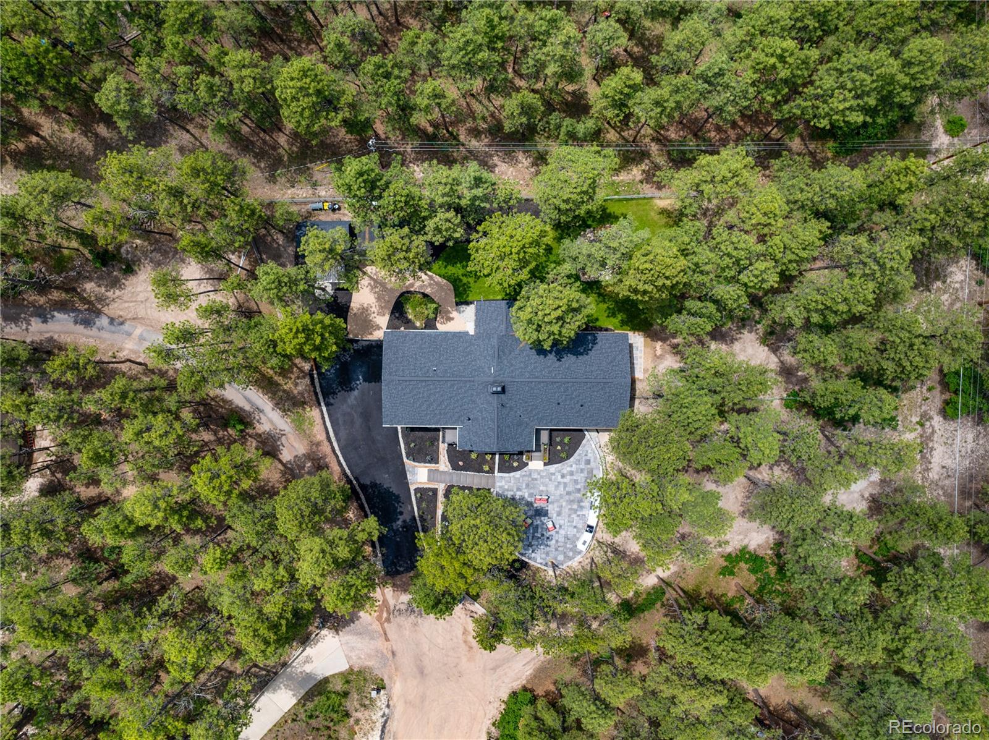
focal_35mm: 24
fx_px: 685
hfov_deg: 71.6
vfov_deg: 56.7
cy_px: 370
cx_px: 494
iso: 100
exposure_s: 1/1600
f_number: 2.8
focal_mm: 12.29
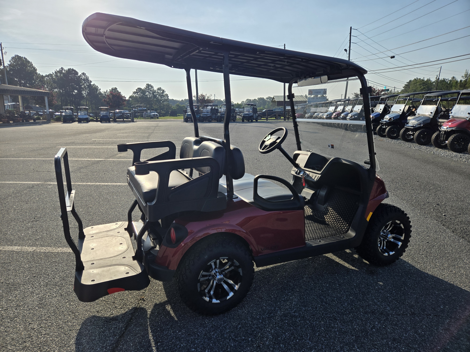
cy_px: 176
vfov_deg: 58.9
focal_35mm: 23
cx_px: 235
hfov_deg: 73.9
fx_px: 312
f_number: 1.8
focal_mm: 5.4
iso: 25
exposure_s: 1/3493
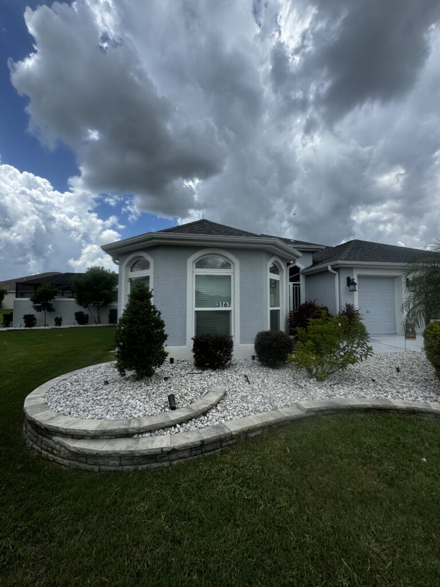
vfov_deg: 102.1
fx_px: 237
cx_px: 220
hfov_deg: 85.7
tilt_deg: +4.4
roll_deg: +1.0
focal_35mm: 14
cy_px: 294
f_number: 2.2
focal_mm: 2.22
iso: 40
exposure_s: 1/1832
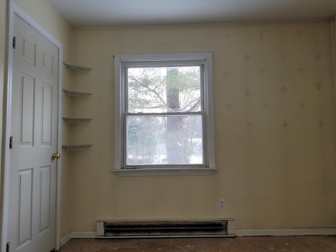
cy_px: 126
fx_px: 252
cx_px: 168
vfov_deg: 53.1
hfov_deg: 67.3
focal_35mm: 26
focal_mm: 4.25
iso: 50
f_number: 1.7
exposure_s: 1/195
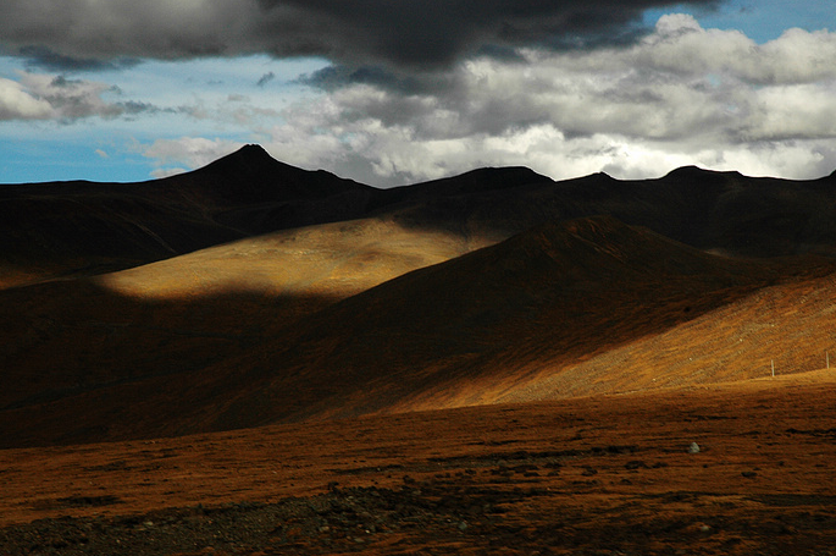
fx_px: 2203
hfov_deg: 21.5
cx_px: 423
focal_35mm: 95
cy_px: 279
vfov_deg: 14.4
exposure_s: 1/640
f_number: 14
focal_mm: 62
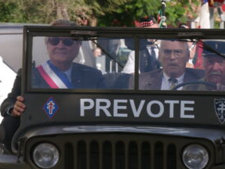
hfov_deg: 4.0
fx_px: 3259
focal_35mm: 501
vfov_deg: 3.0
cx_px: 171
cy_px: 81
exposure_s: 1/500
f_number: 6.3
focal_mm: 92
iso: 200
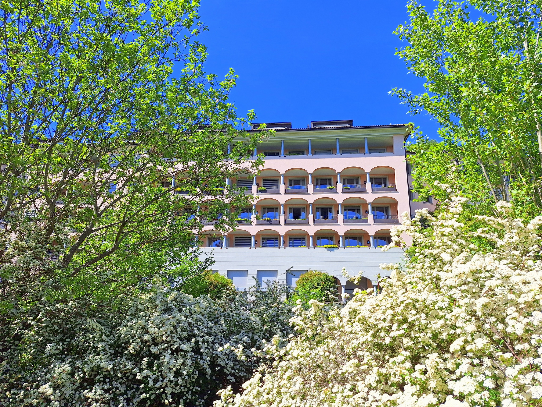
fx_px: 360
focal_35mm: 23
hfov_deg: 73.9
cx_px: 271
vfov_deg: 58.9
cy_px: 204
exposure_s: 1/2933
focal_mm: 5.54
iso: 40
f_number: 1.8
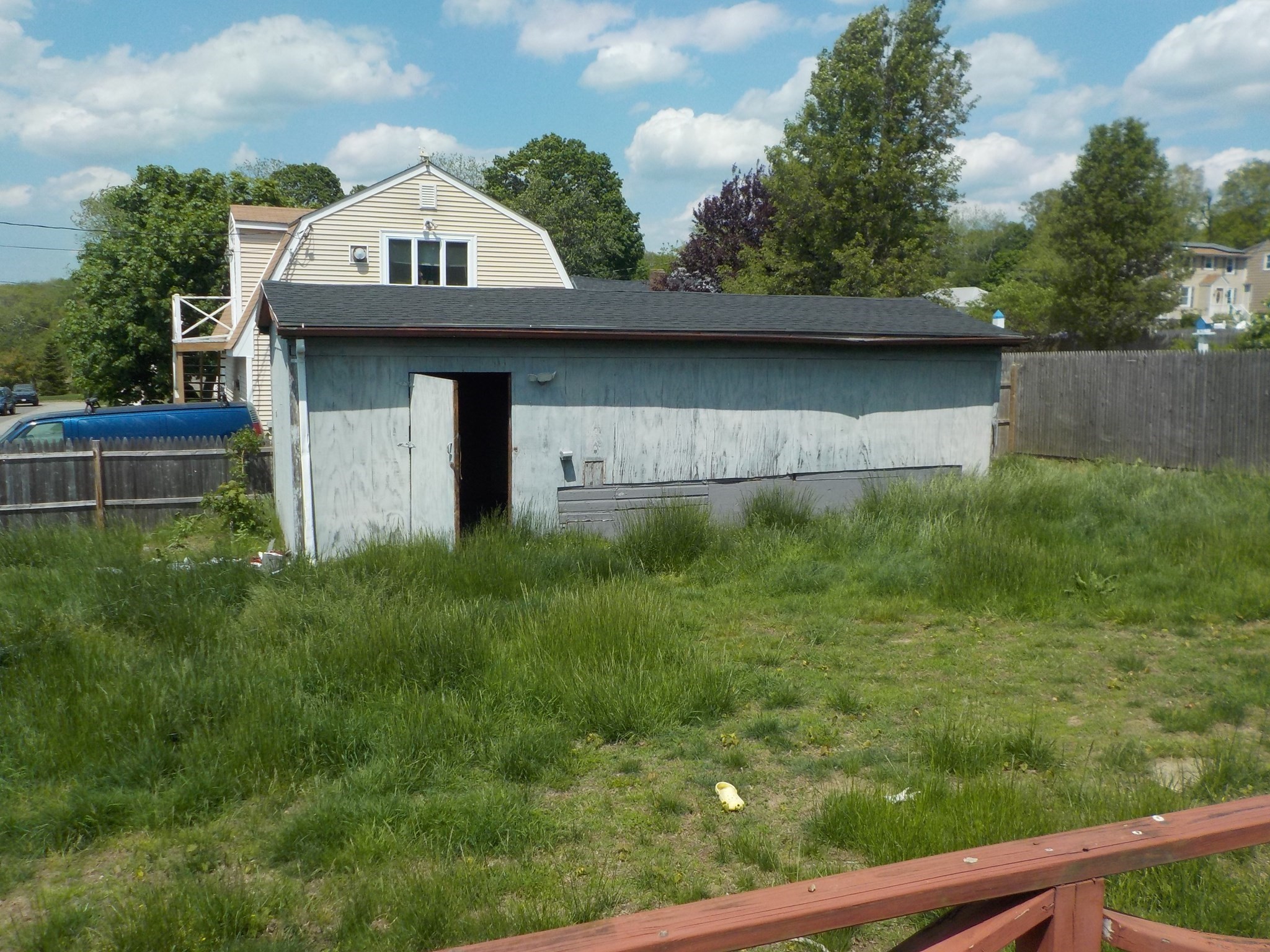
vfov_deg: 46.8
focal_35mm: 30
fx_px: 1101
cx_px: 635
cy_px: 476
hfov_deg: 60.0
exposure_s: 1/1600
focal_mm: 4.1
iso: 125
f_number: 3.3
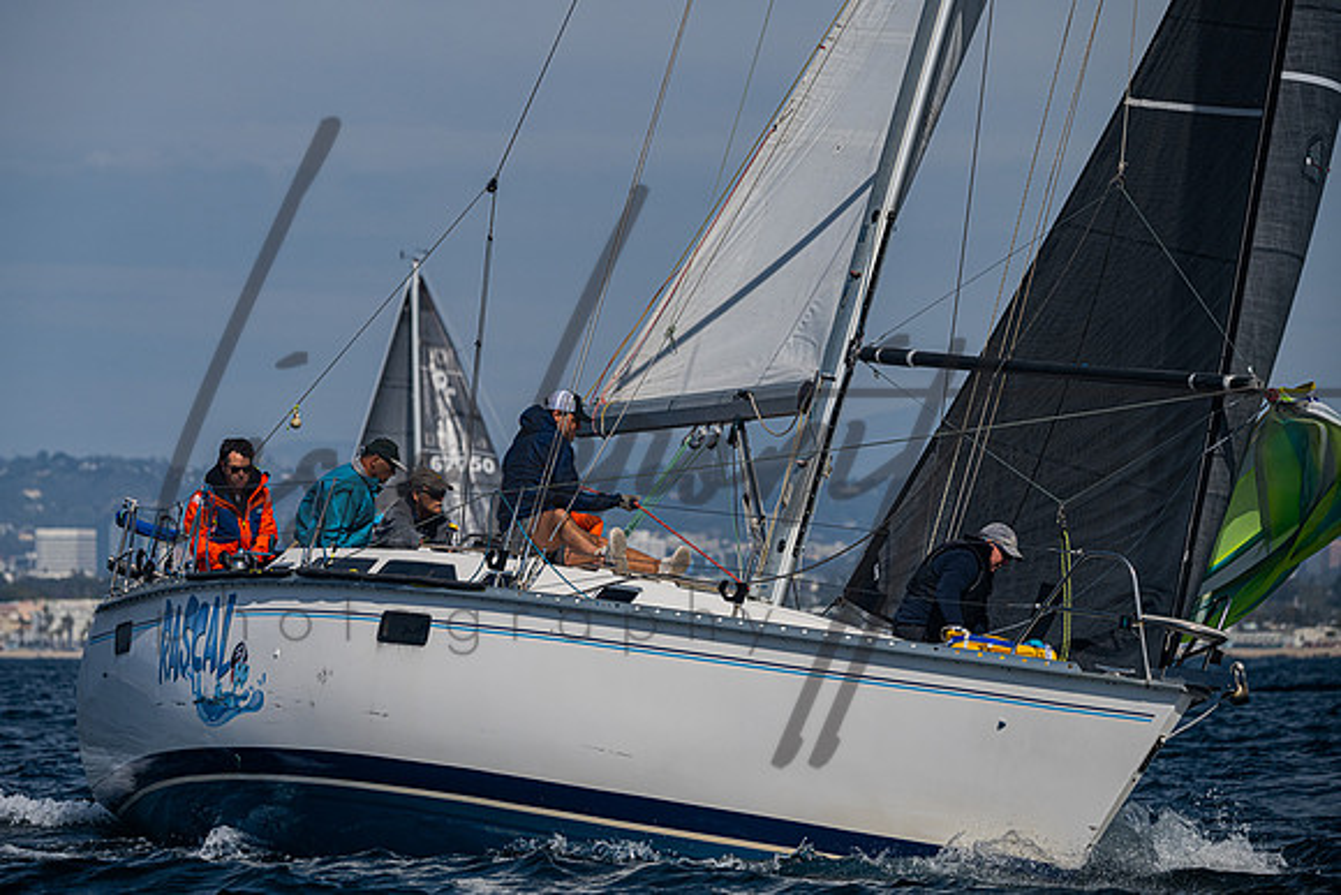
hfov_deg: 8.2
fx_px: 9346
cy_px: 417
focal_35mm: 251
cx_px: 599
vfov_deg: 5.5
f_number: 6.3
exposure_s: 1/5000
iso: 320
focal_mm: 220
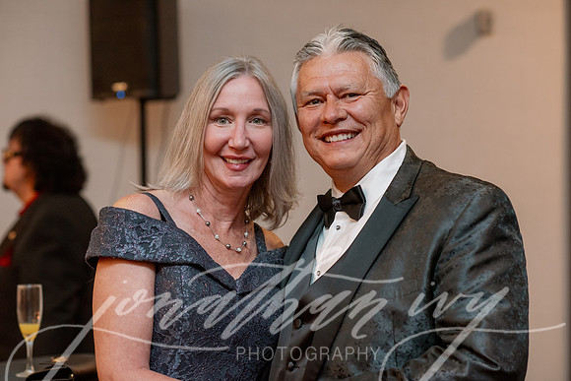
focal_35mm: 85
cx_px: 286
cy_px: 190
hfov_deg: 23.9
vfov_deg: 16.1
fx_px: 1348
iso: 2000
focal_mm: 85
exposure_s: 1/125
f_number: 3.2
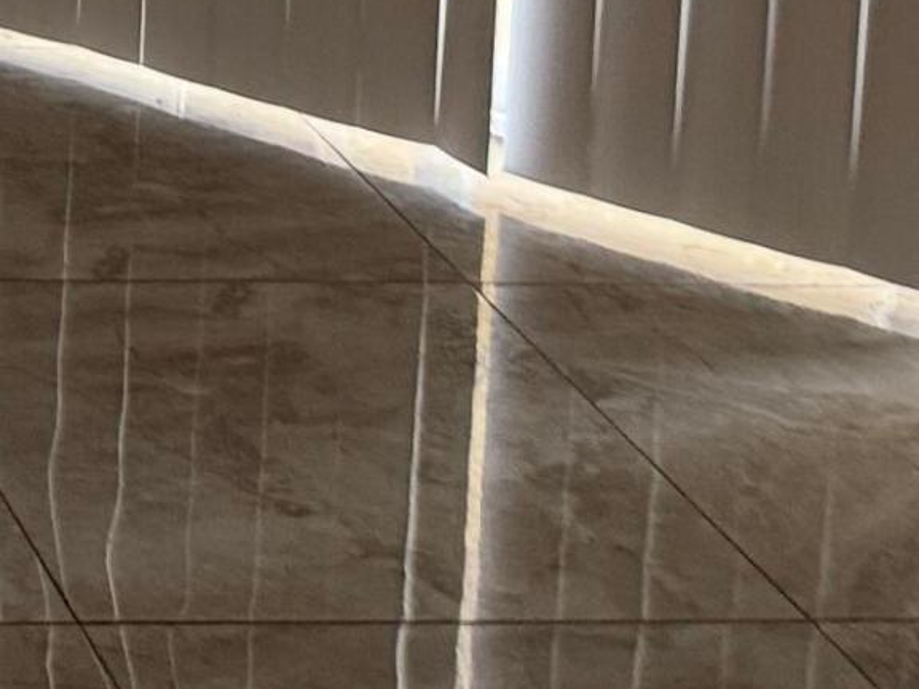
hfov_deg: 13.5
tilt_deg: -6.3
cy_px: -901
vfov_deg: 10.7
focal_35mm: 120
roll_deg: +0.2
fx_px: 3186
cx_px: -1047
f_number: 1.78
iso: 200
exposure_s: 1/62
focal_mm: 6.76
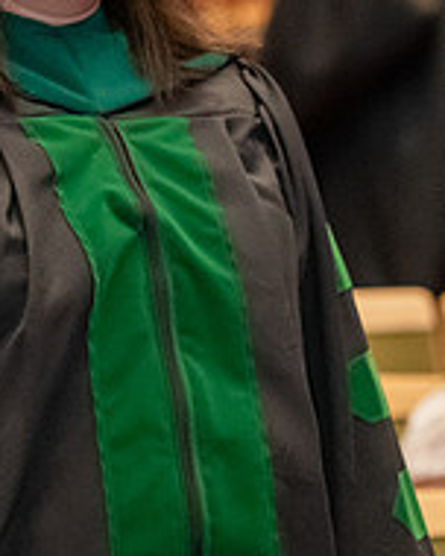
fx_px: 7145
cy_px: 6
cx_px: 184
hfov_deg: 3.6
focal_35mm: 434
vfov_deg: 4.5
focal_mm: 110
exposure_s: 1/200
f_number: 3.5
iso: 3200
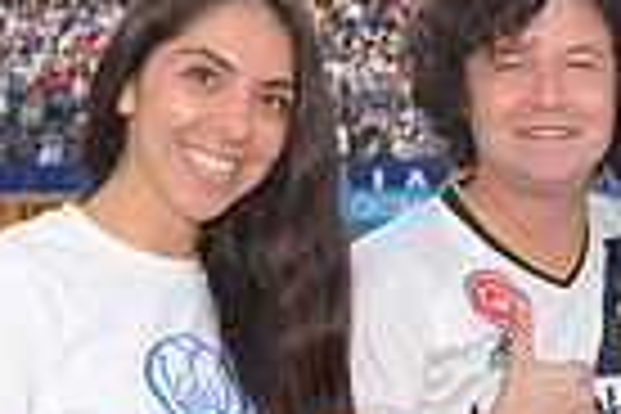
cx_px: 540
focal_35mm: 147
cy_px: 259
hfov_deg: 13.9
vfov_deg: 9.3
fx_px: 2536
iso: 200
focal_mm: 35
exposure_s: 1/125
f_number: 5.6
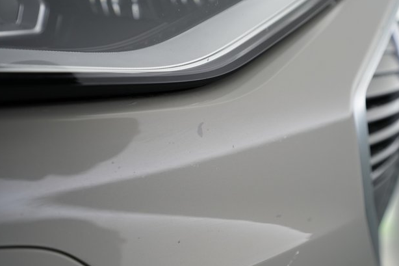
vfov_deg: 51.3
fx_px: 277
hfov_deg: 71.5
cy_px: 137
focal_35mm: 25
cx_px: 201
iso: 1600
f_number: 3.5
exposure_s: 1/60
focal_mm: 24
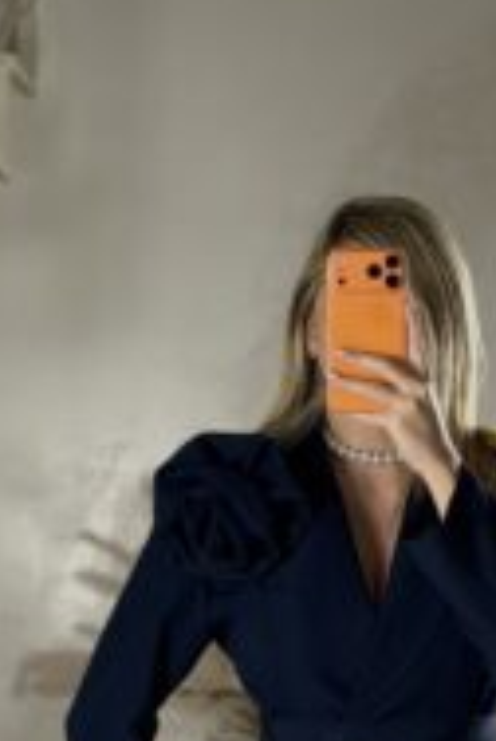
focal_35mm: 106
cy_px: 572
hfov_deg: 13.0
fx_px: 2182
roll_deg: -0.4
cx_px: 177
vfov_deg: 19.1
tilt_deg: -7.4
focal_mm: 6.76
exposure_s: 1/50
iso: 80
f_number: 1.78
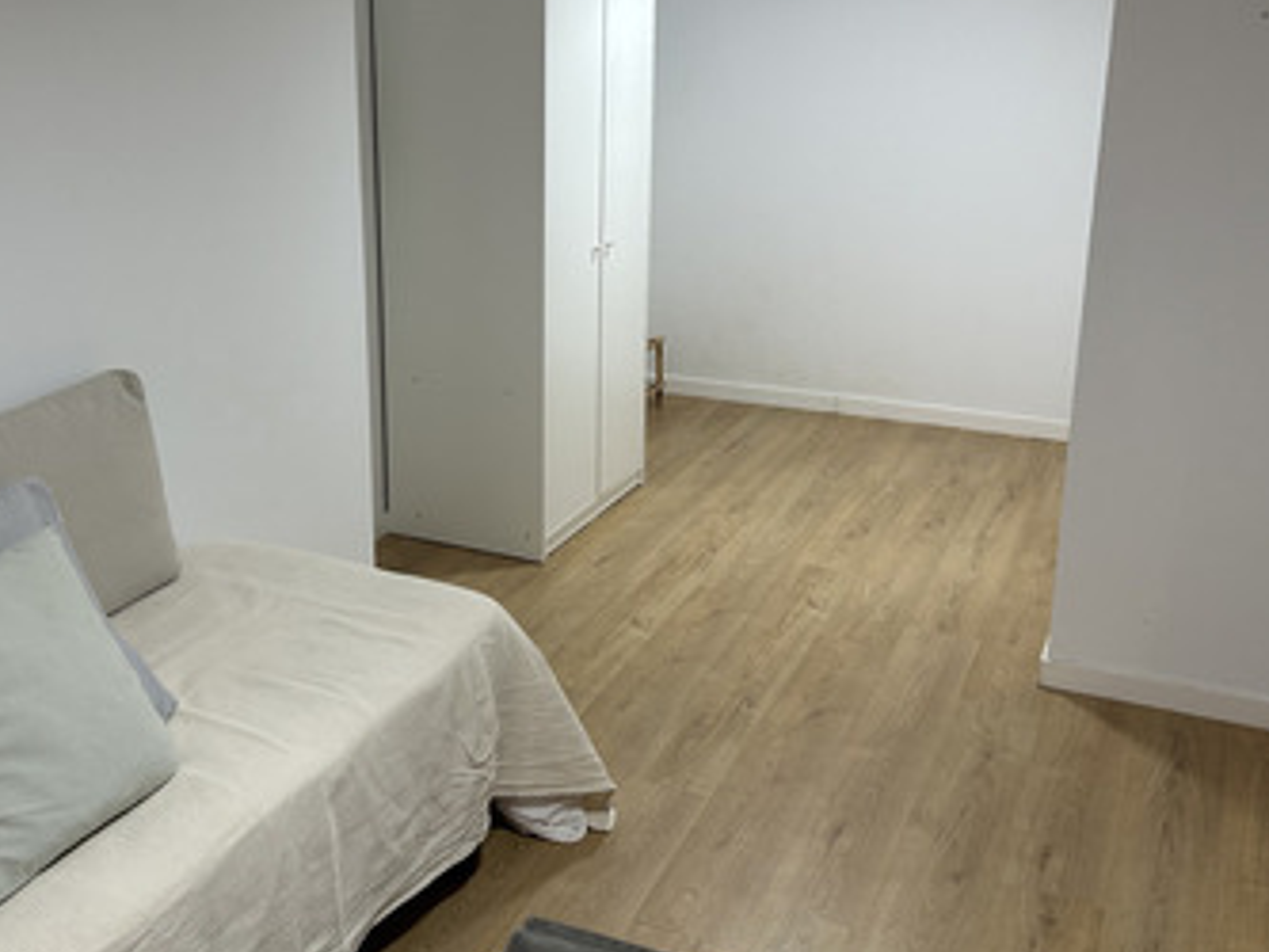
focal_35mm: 39
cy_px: 379
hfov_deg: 47.4
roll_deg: +1.4
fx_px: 1430
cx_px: 480
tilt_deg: -15.5
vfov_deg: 36.7
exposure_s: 1/100
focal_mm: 5.7
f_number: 1.5
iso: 100
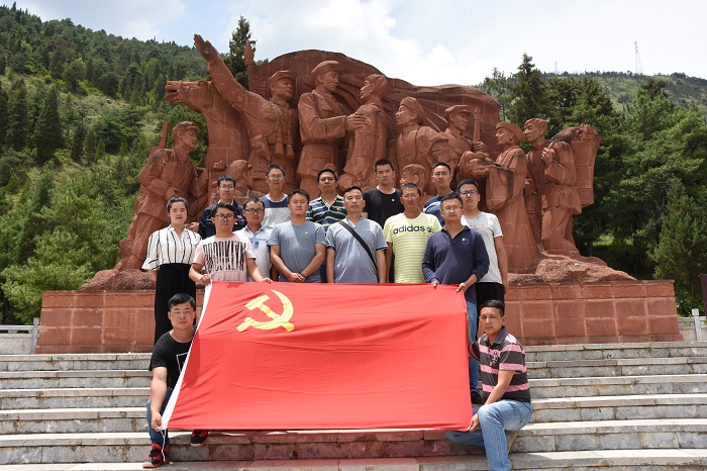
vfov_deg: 41.7
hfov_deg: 59.5
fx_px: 618
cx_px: 354
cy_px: 236
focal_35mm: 32
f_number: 13
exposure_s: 1/640
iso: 500
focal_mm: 21
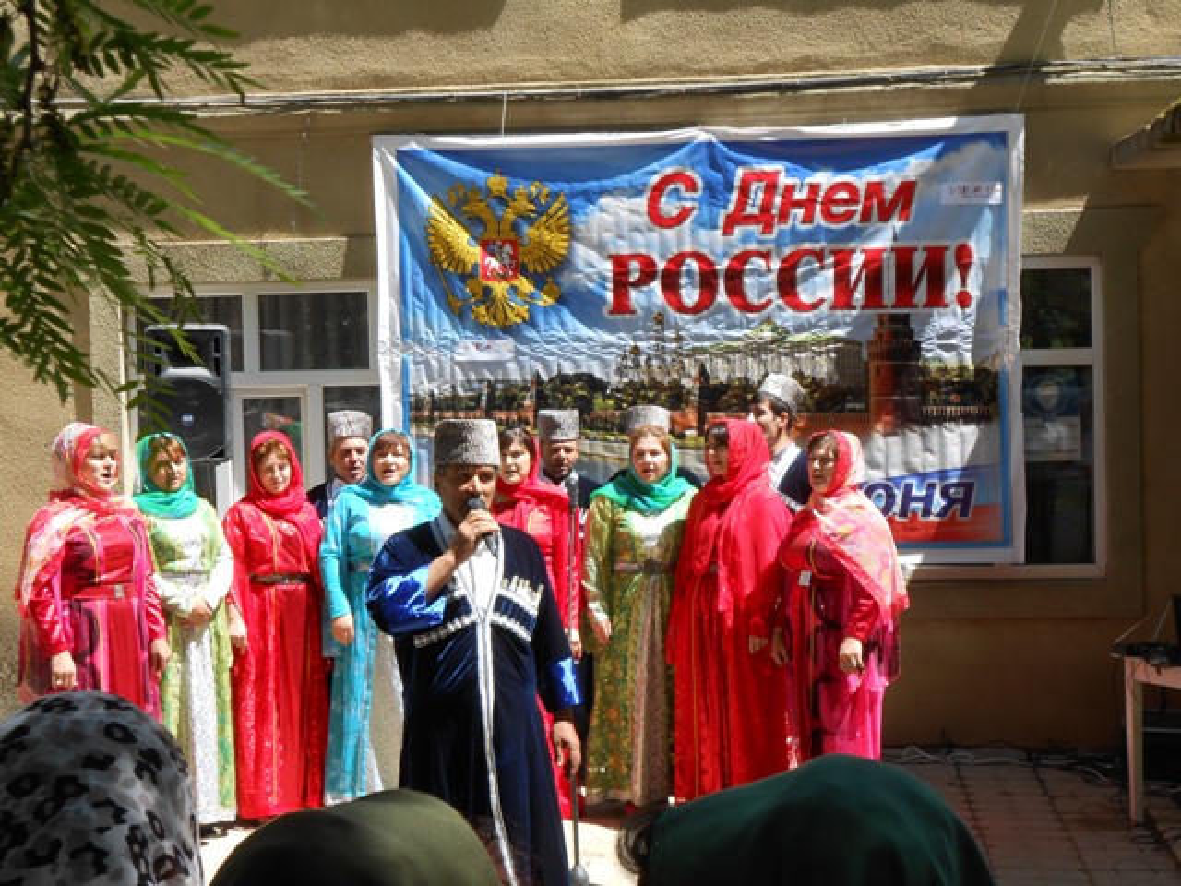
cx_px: 590
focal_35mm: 63
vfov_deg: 23.3
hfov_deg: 30.7
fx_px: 2149
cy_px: 443
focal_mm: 11.3
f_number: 5.6
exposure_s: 1/160
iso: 80
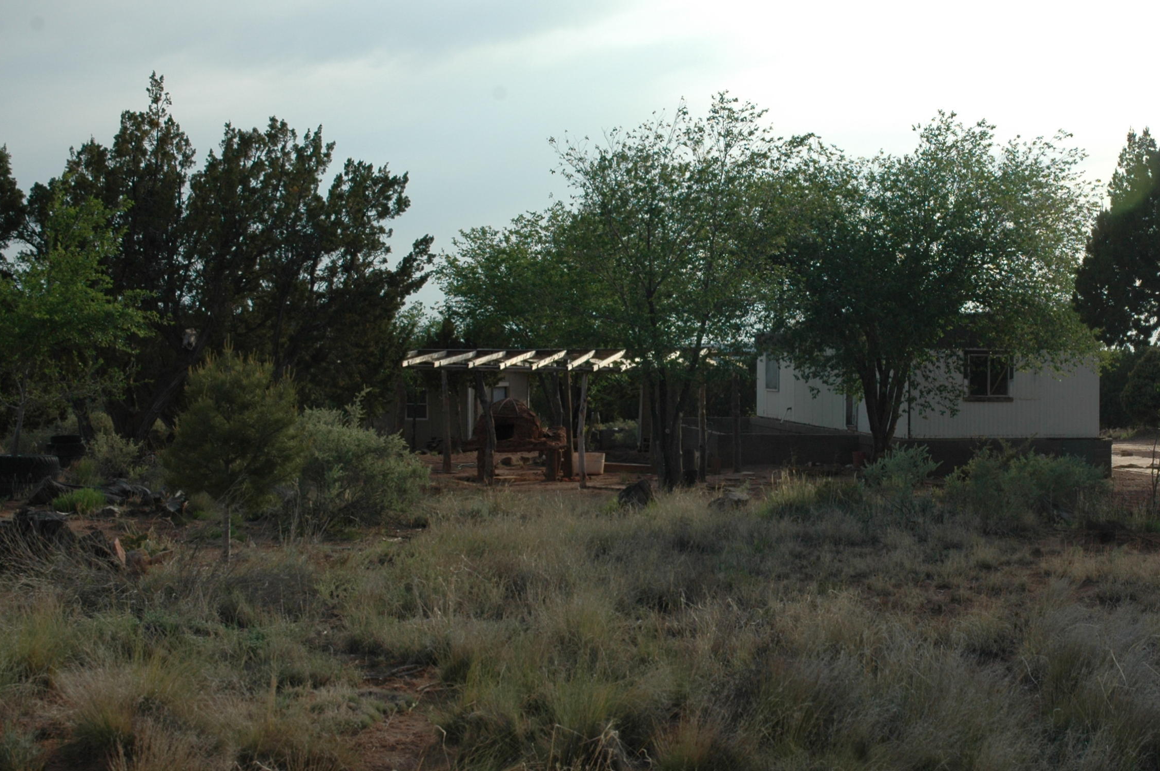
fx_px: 1856
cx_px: 741
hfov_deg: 34.5
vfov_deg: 23.4
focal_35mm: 58
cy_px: 441
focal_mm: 29
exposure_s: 1/320
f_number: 9
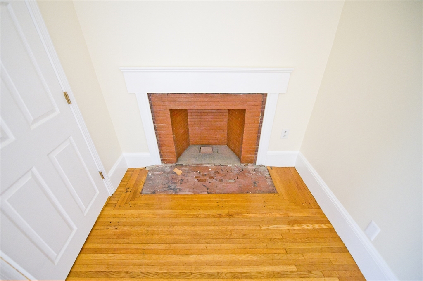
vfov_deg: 81.1
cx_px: 212
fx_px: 164
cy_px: 140
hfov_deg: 104.3
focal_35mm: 14
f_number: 2.8
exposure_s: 1/60
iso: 4000
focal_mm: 14
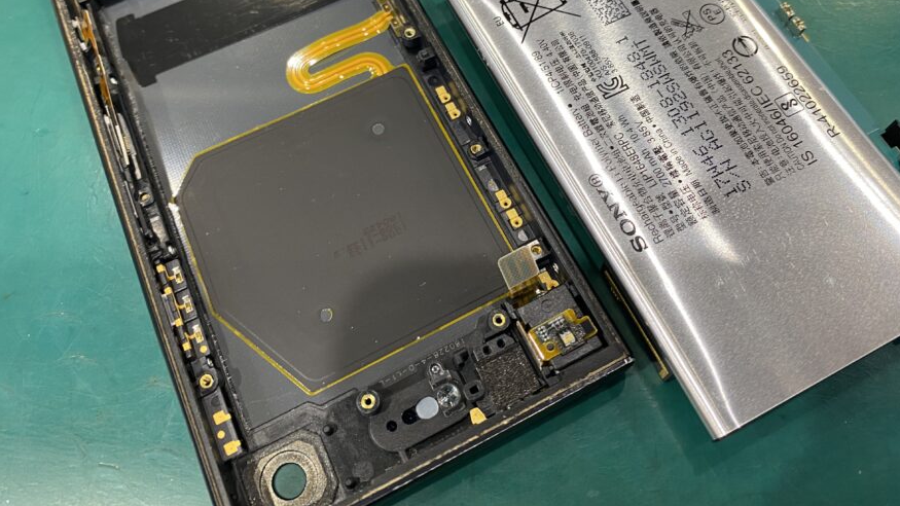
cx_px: 461
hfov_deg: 67.9
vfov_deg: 41.1
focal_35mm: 28
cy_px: 179
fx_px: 668
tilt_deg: -65.5
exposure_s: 1/50
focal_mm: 4.25
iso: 125
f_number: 1.8
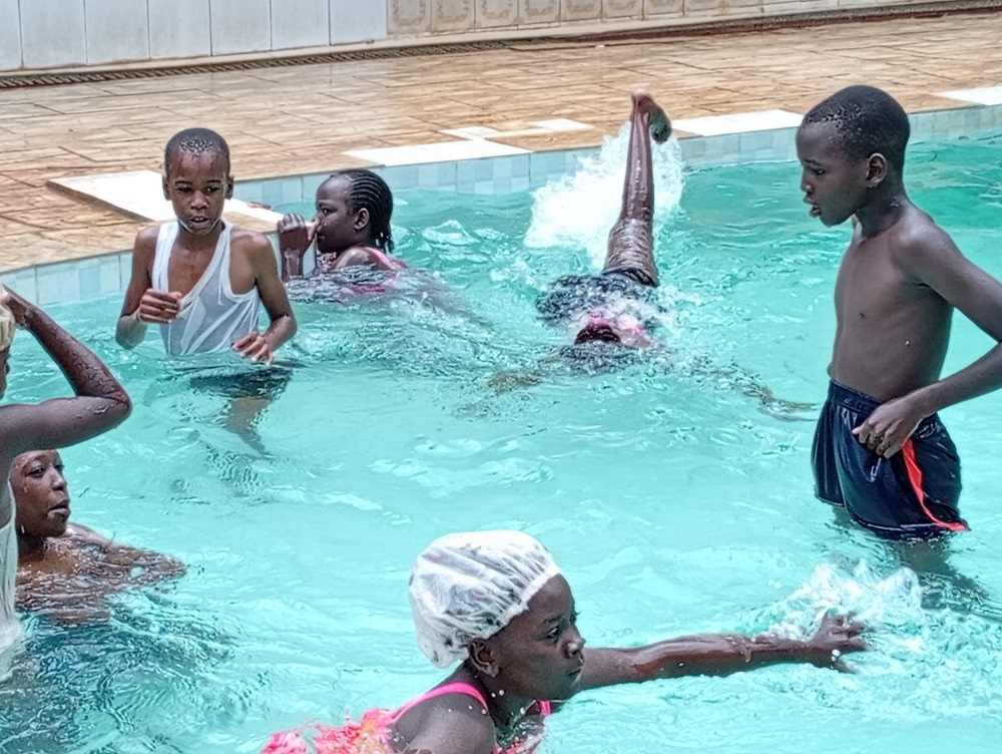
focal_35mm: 93
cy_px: 377
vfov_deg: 15.9
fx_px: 2695
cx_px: 501
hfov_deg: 21.1
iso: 52
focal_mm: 3.96
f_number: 1.8
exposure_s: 1/215
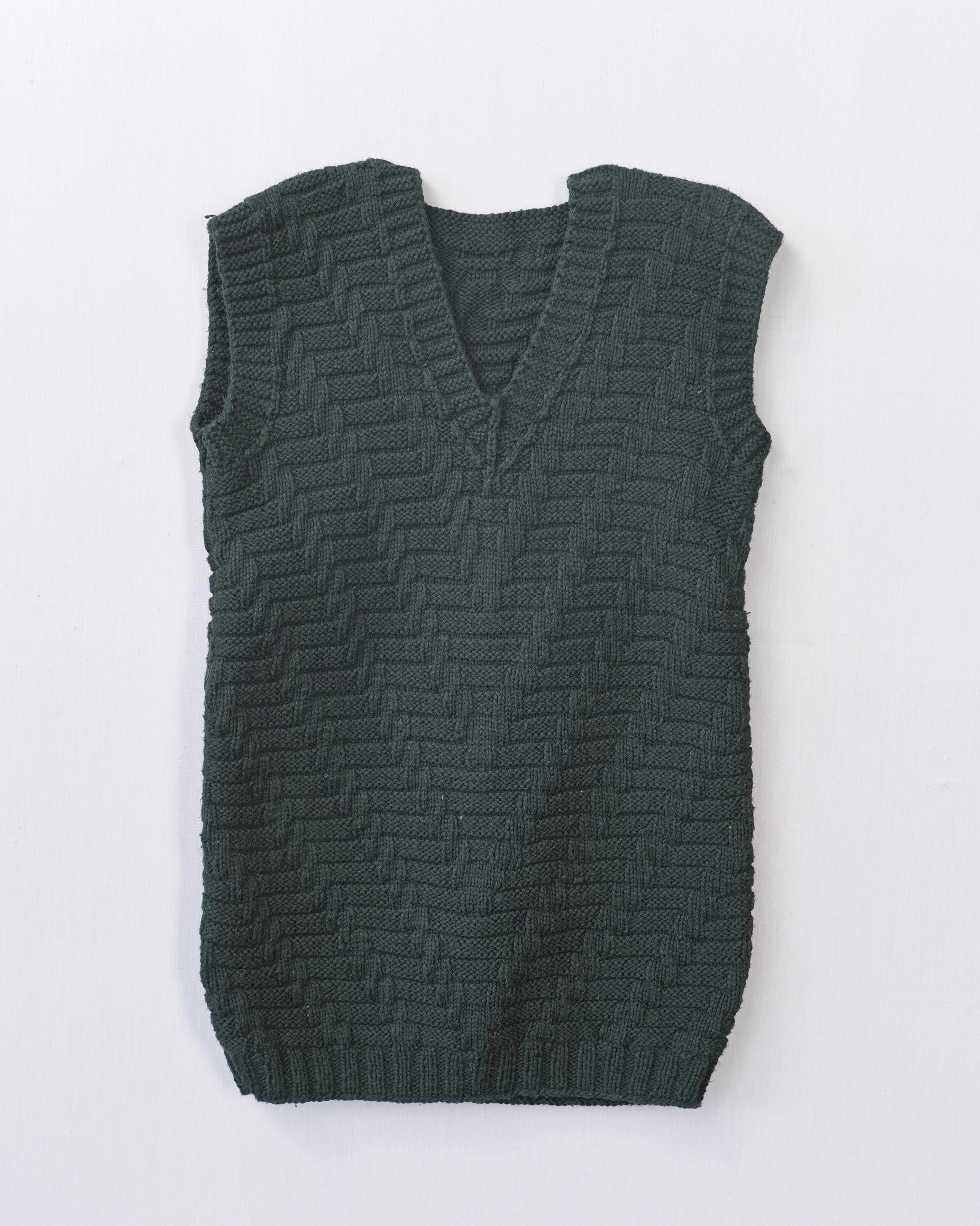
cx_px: 476
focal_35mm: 56
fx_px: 2031
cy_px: 724
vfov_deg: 33.5
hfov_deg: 27.1
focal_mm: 32
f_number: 6.3
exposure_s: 1/50
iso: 320
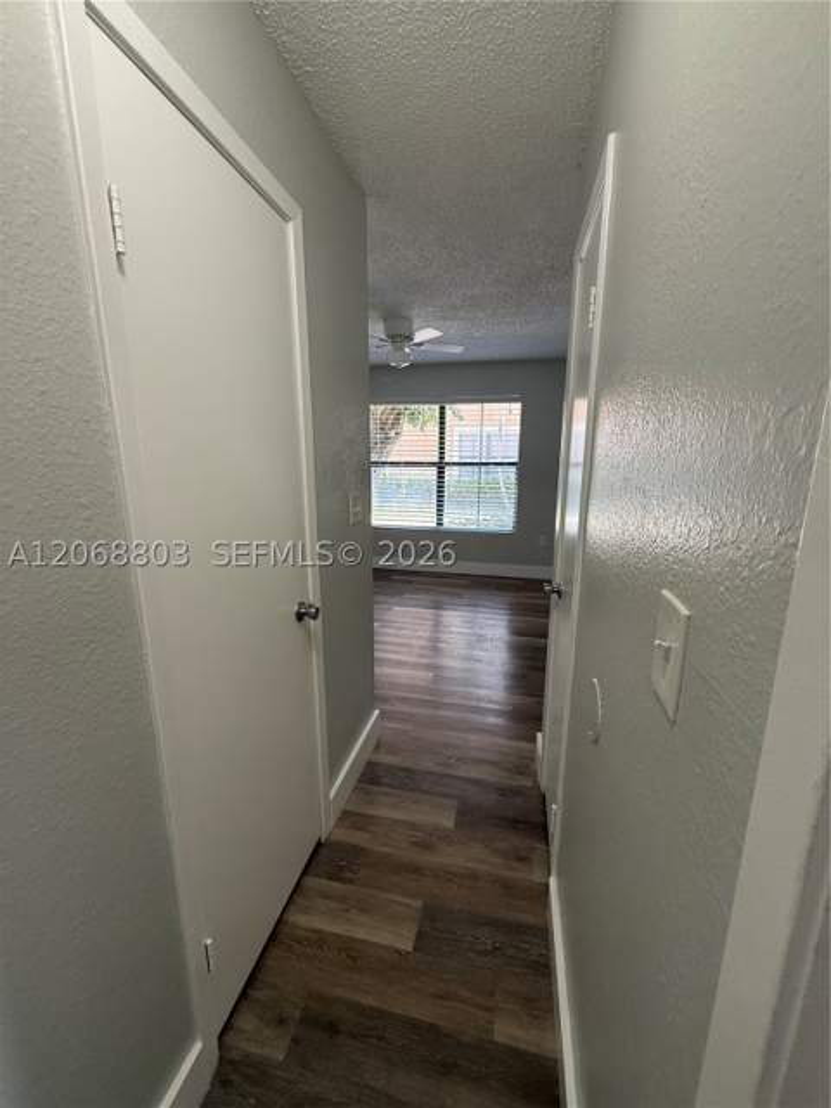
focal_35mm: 14
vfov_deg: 102.1
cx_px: 416
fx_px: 448
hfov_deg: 85.7
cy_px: 554
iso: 250
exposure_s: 1/120
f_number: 2.2
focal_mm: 2.22
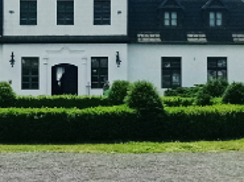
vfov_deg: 9.5
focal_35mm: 155
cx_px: 55
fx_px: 1090
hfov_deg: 12.7
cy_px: 3
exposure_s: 1/7353
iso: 103
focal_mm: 4.7
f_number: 1.8
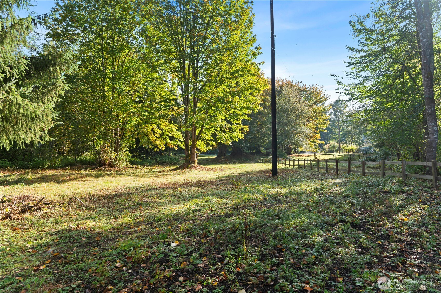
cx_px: 220
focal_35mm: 24
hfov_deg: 73.8
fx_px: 294
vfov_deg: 53.0
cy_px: 146
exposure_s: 1/60
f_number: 8
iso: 200
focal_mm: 24
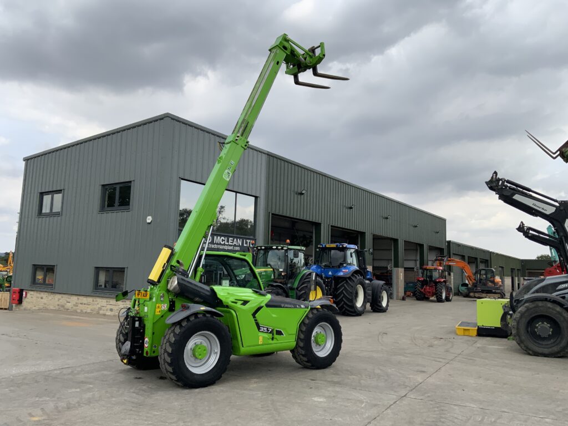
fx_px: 476
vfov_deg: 48.2
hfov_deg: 61.7
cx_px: 284
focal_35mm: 29
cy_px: 213
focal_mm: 3
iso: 16
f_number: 1.8
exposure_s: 1/1195
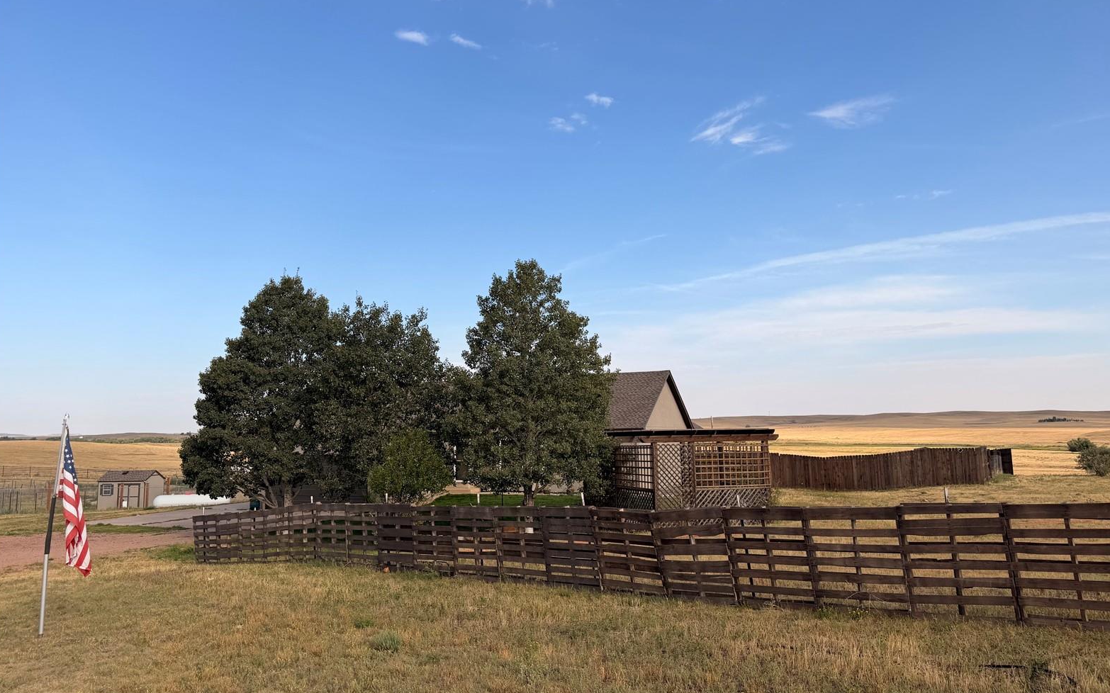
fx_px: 786
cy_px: 331
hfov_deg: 70.4
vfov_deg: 47.6
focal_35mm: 26
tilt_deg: +7.5
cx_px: 560
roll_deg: +1.2
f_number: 1.78
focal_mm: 6.76
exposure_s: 1/3425
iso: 80
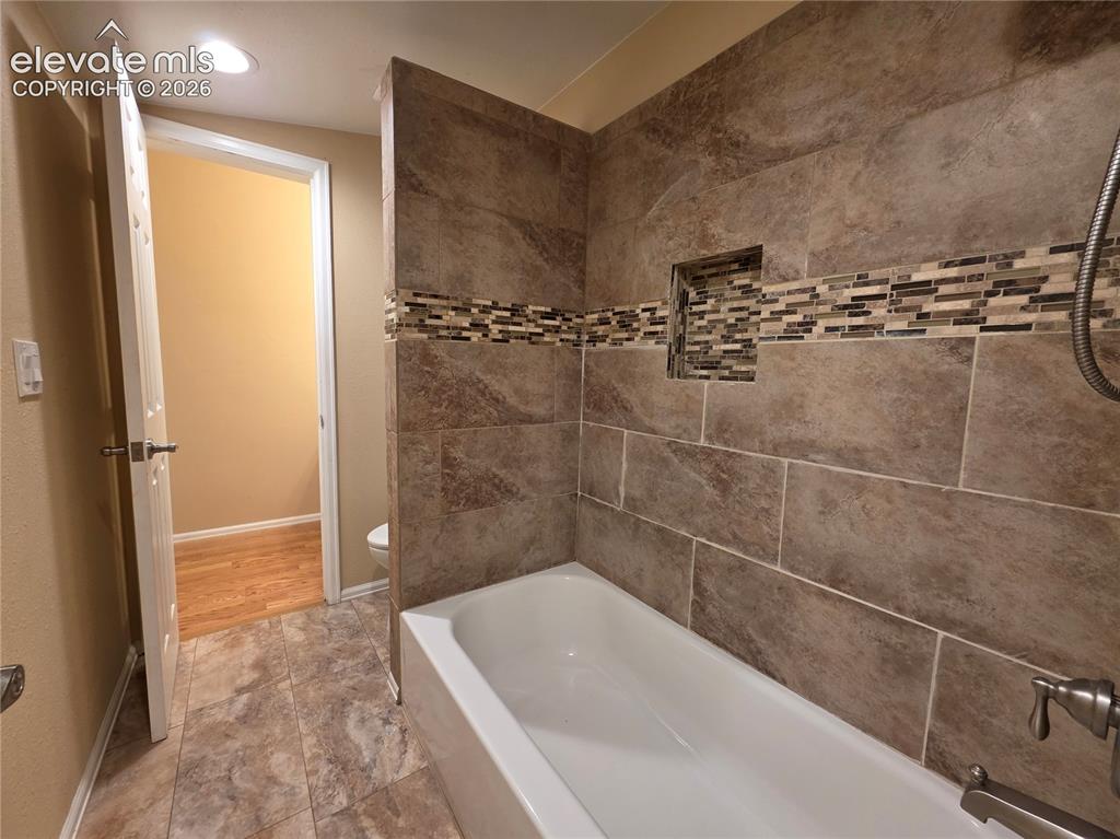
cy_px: 420
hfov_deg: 106.2
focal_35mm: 13
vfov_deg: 89.9
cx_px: 560
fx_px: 420
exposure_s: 1/60
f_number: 1.9
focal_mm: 2.2
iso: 160
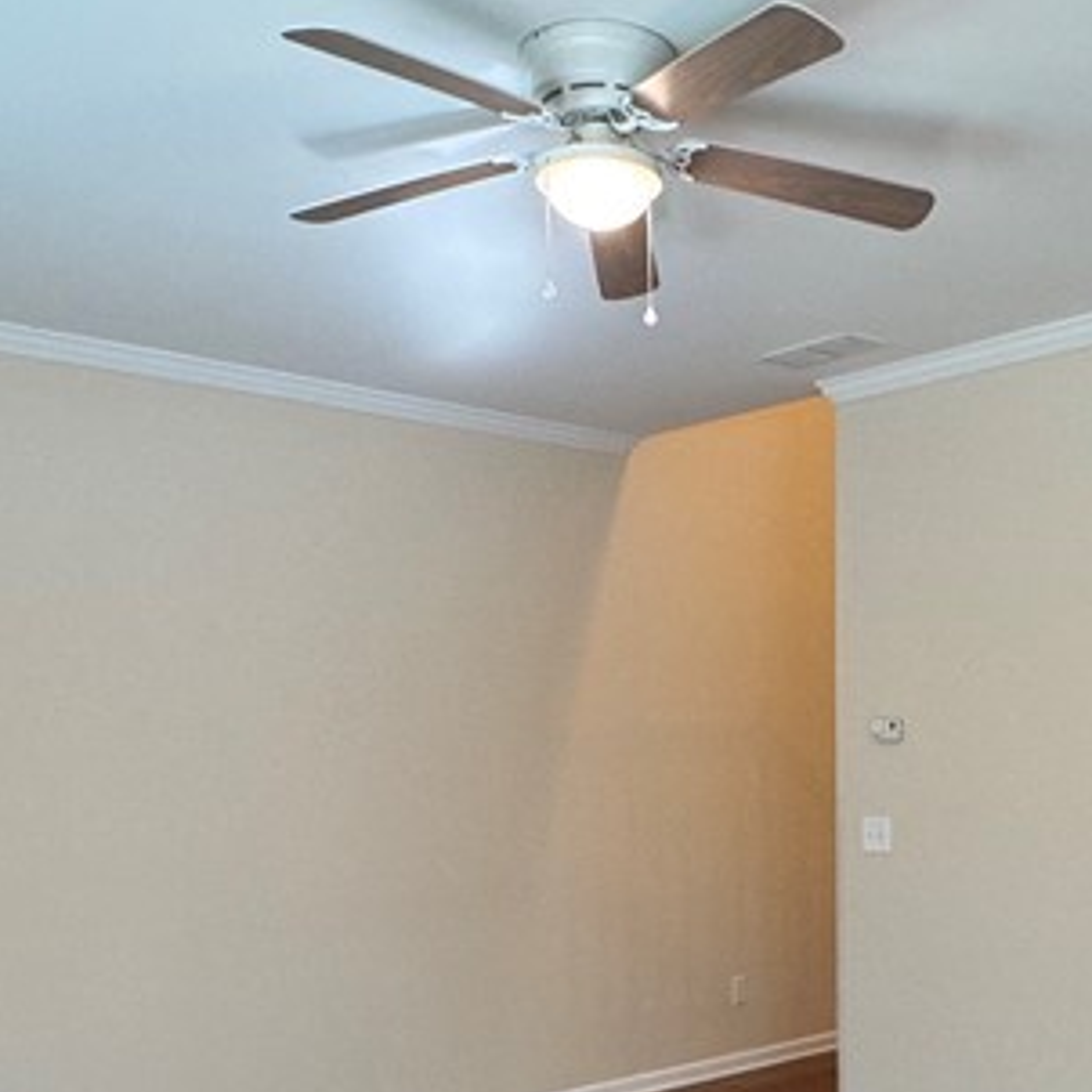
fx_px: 1499
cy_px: 861
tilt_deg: -4.3
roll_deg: +0.1
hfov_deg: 39.4
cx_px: 748
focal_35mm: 42
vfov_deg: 38.6
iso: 200
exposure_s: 1/60
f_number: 2.2
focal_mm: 2.22
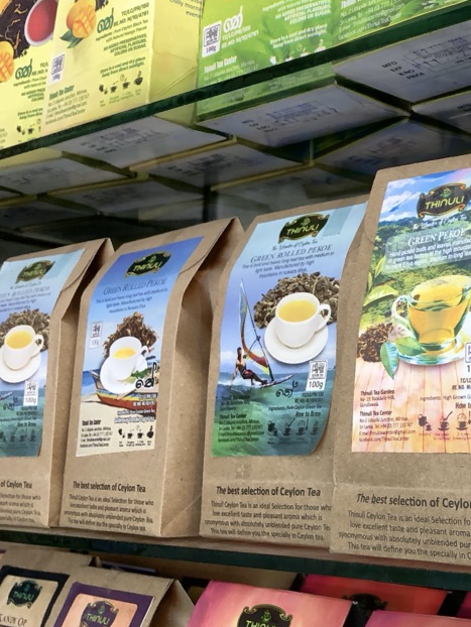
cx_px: 423
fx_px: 979
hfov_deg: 26.2
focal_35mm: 54
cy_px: 324
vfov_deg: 35.5
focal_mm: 3.99
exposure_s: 1/35
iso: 125
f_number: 1.8
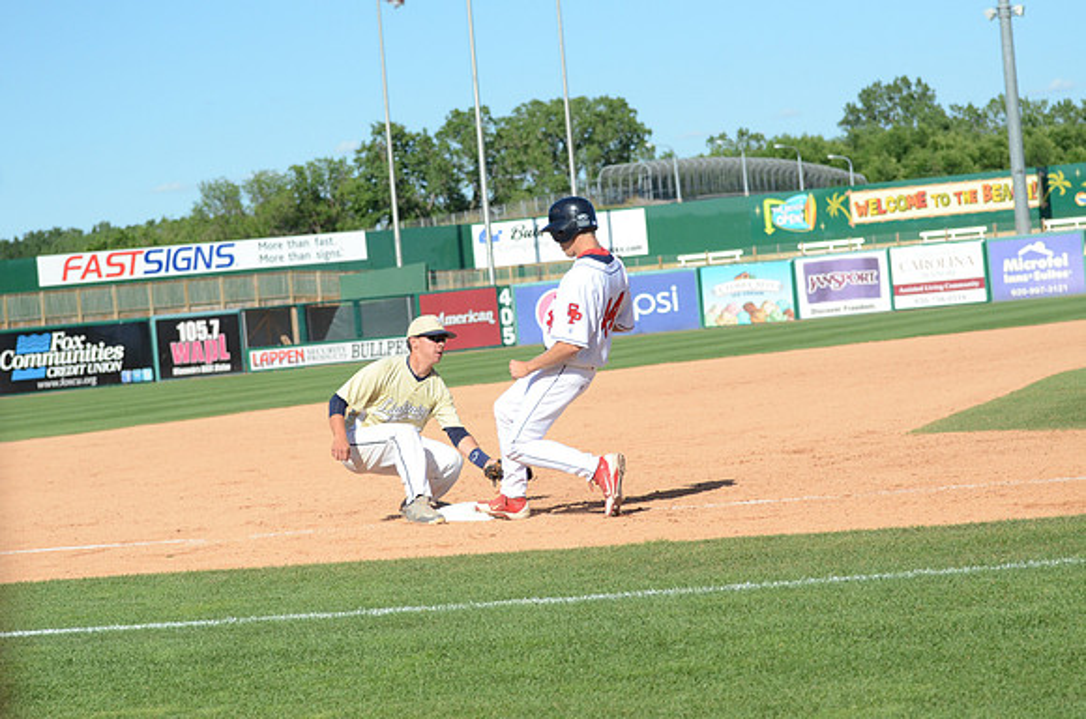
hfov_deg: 19.5
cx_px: 543
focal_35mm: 105
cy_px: 360
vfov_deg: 13.0
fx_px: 3161
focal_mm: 70
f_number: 4.5
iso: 1000
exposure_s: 1/8000
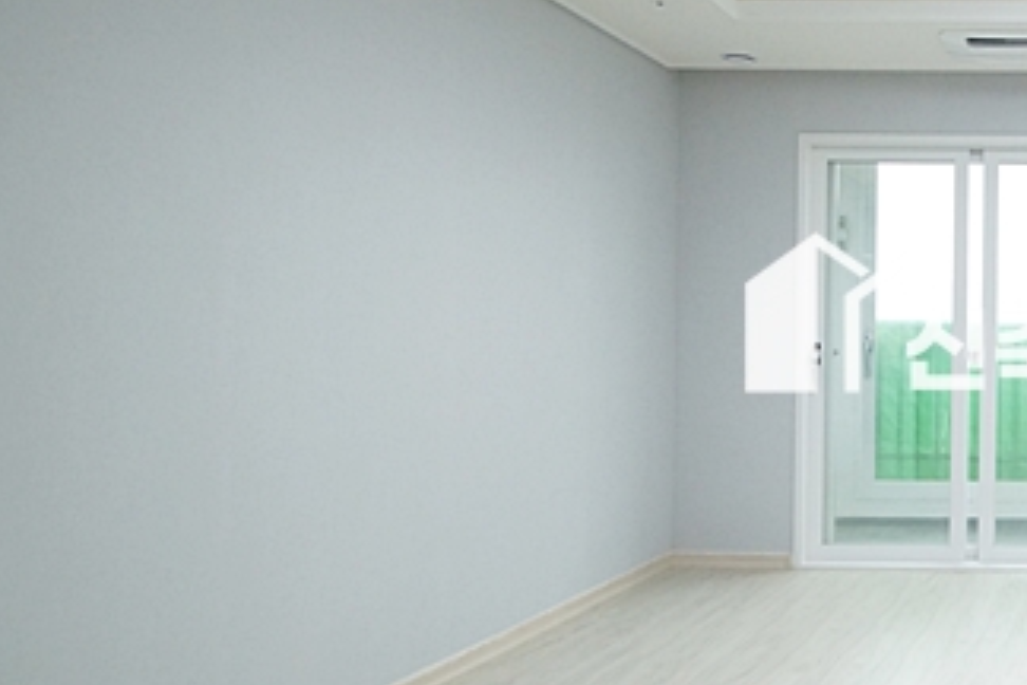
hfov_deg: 41.2
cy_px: 301
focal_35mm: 37
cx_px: 1135
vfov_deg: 35.9
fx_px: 1055
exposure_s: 1/250
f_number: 4
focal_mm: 10
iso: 800
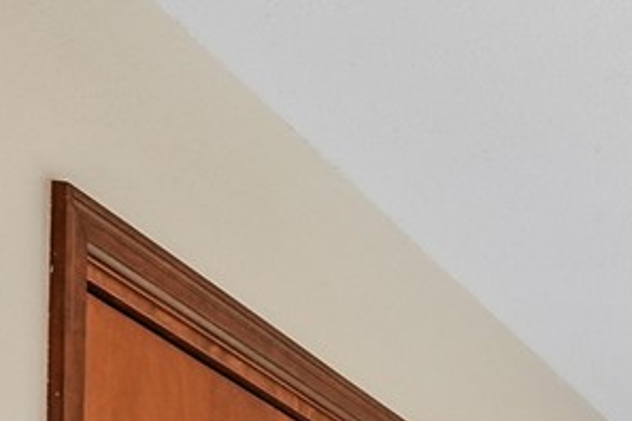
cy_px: 999
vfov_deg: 11.7
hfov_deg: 12.8
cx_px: 1708
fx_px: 1703
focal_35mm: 97
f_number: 9
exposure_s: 1/25
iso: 400
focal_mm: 17
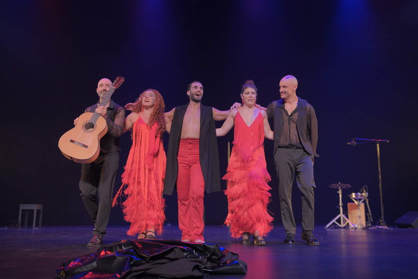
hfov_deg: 54.4
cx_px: 209
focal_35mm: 35
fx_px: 406
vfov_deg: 37.9
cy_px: 140
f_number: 2.2
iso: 1000
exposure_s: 1/160
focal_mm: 23
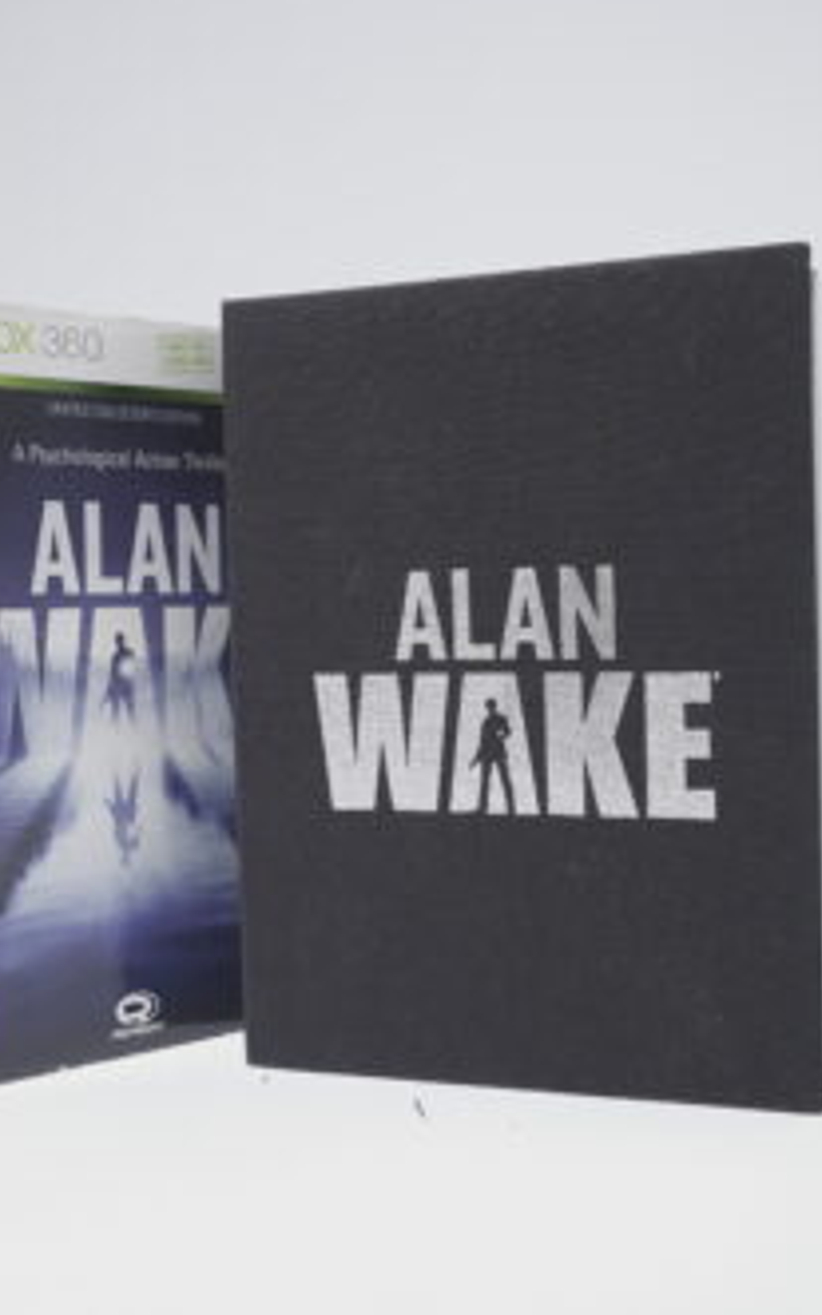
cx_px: 274
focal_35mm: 44
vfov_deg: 45.3
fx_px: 1576
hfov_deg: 29.0
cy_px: 648
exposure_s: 1/4
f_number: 5
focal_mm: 28
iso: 100
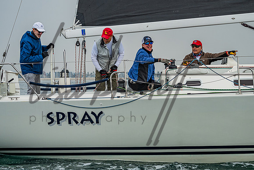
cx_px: 139
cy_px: 78
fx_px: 831
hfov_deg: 17.4
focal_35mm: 118
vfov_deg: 11.6
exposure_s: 1/2000
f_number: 6.3
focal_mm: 100
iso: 400
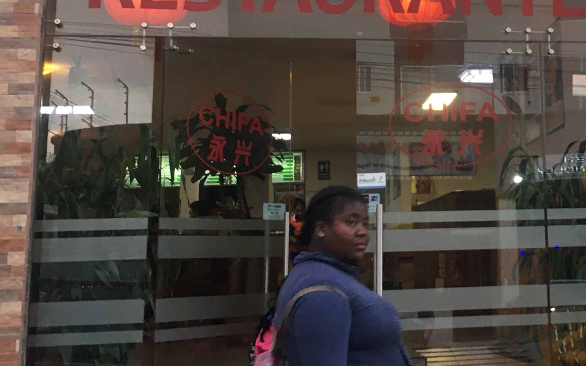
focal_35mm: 73
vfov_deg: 17.5
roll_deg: +3.0
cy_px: 9
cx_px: 495
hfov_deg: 27.5
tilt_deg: +11.3
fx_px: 1166
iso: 50
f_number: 2.2
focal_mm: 4.15
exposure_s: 1/30
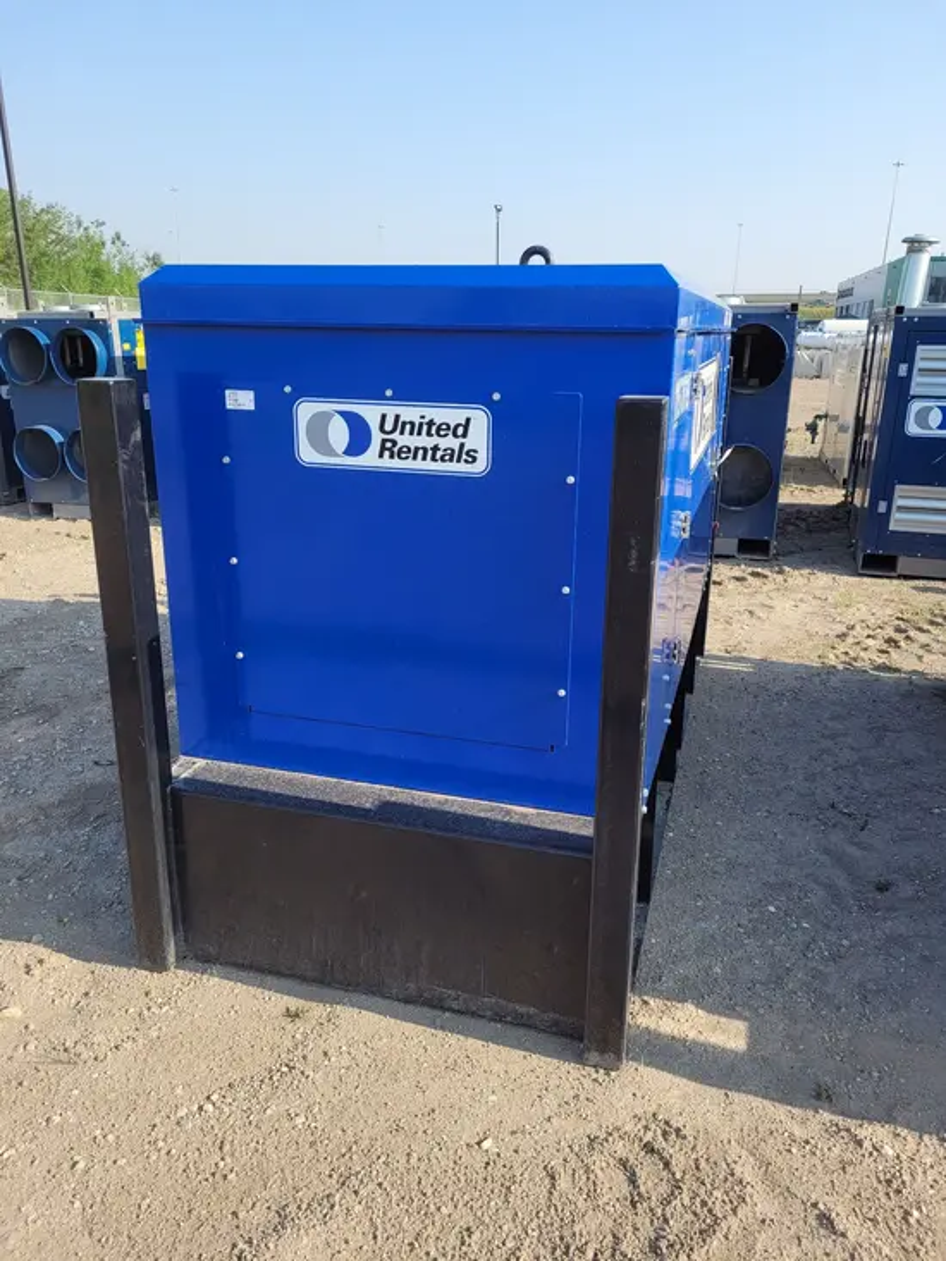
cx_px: 473
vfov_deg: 67.3
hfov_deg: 53.1
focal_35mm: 26
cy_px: 630
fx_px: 947
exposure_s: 1/1033
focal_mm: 5.4
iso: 40
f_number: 1.8
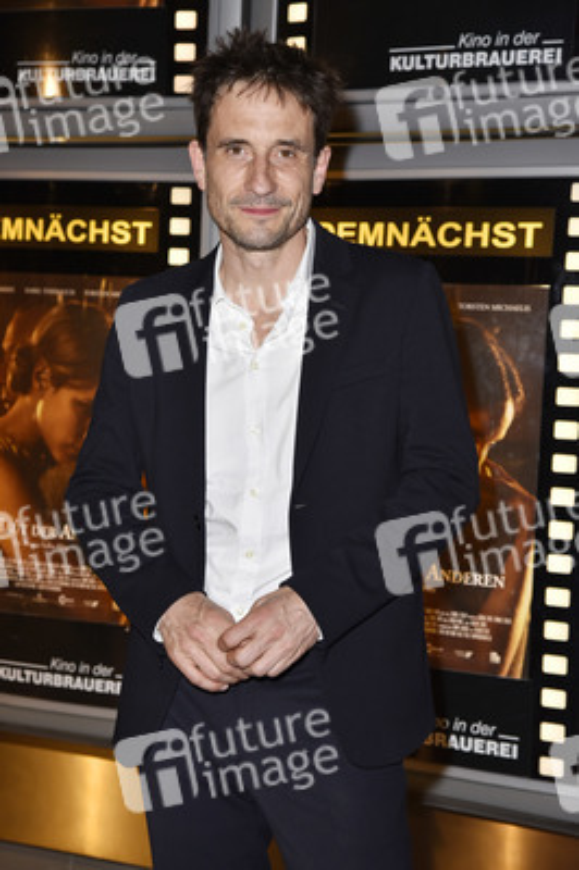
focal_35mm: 78
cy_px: 435
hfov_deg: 17.5
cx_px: 290
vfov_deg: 26.0
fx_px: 1885
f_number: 6.3
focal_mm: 78
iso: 1250
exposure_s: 1/160
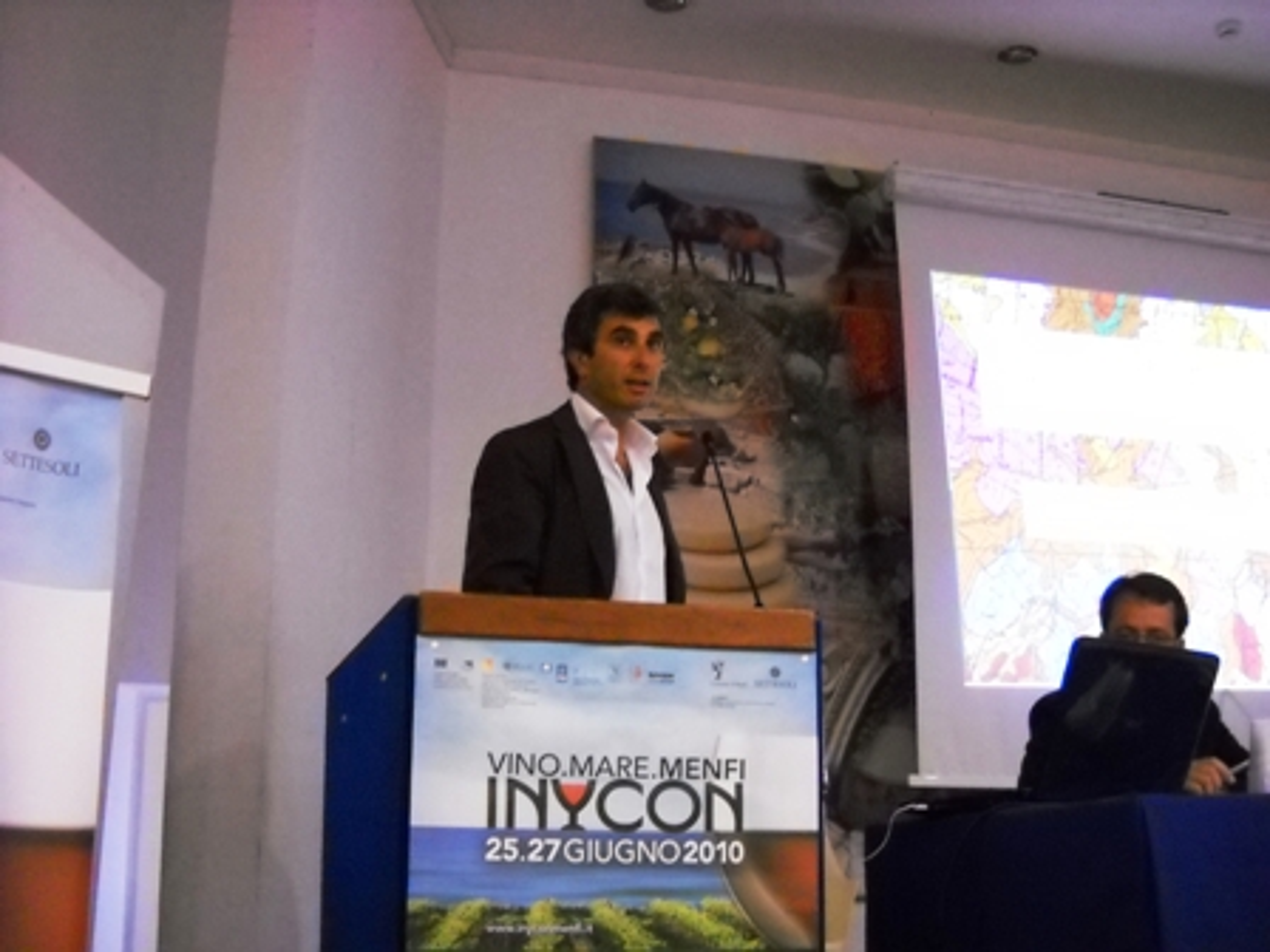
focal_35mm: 41
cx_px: 635
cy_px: 476
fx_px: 1504
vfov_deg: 35.1
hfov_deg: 45.8
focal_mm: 6.72
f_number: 3.1
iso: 800
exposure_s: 1/17
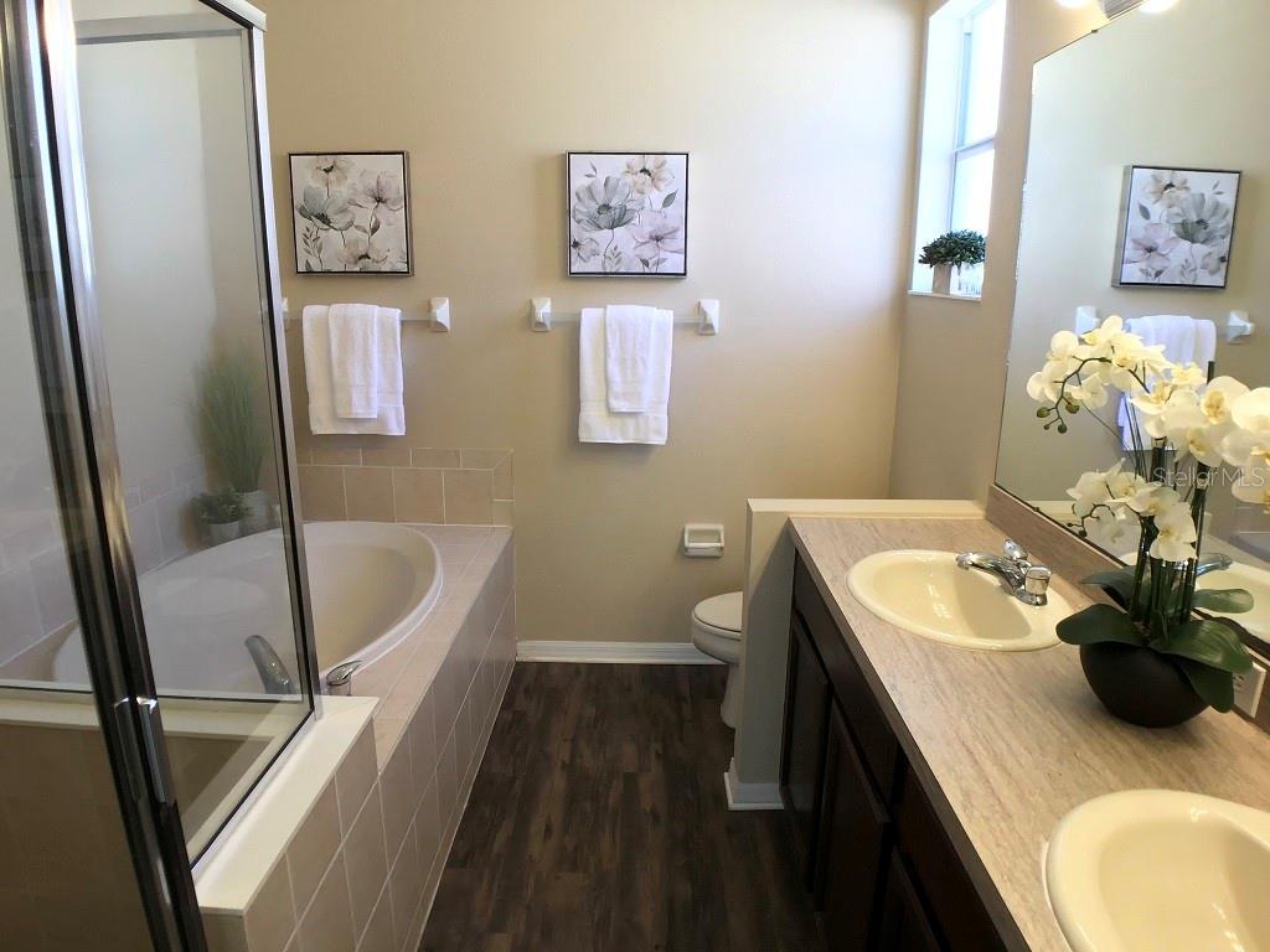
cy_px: 476
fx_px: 1137
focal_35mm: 31
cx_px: 635
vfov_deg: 45.4
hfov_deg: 58.4
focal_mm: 3.3
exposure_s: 1/30
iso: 40
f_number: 2.4
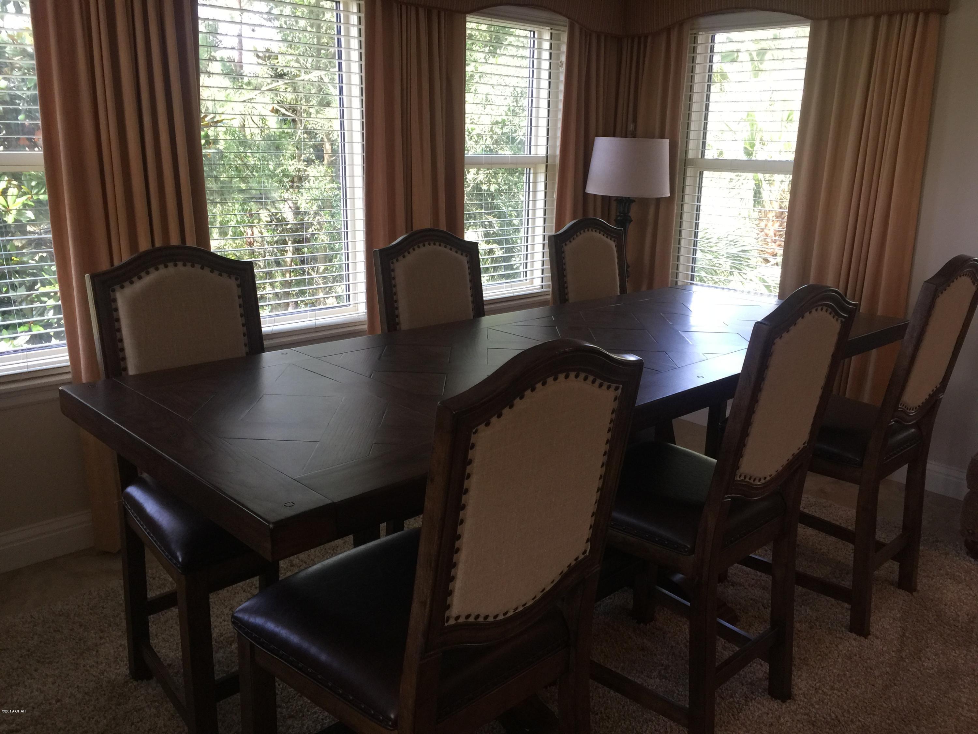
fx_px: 819
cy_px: 367
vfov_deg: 48.2
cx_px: 489
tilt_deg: -16.3
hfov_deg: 61.7
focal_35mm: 29
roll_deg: -0.8
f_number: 2.2
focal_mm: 4.15
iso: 50
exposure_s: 1/30
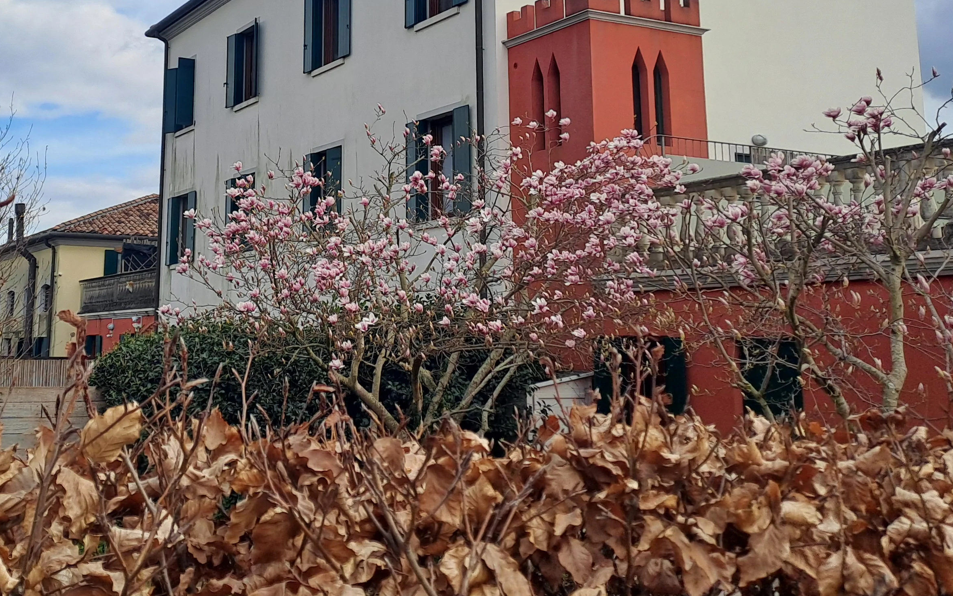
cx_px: 282
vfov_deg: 28.1
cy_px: 140
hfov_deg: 43.4
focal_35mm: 45
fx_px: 1169
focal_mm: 4.65
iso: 32
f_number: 1.8
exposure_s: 1/1054
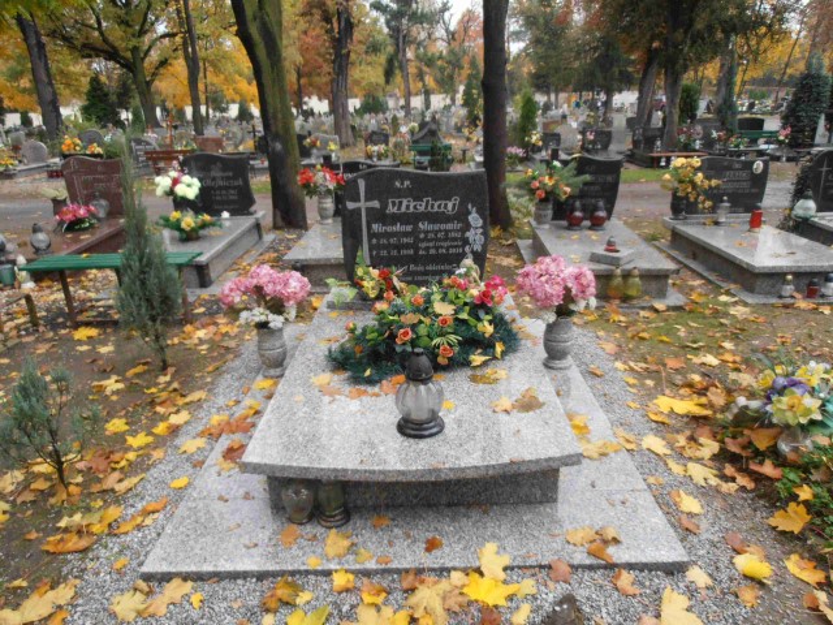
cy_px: 312
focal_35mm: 24
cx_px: 416
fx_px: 578
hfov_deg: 71.6
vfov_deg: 56.8
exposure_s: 1/80
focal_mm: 4.2
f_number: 3
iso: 80
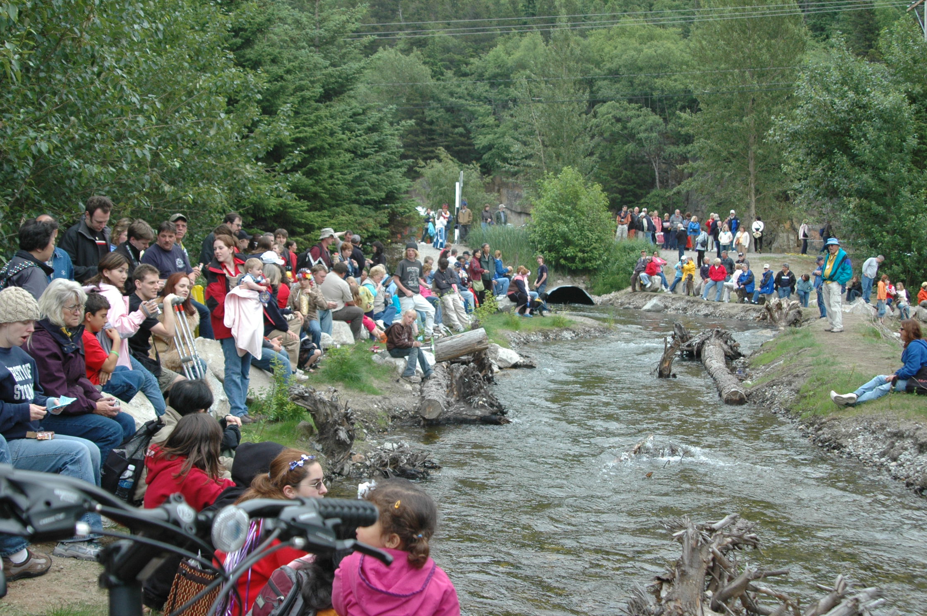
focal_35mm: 42
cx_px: 464
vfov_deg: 31.8
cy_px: 308
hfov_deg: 46.4
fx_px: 1080
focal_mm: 28
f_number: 6.7
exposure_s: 1/180
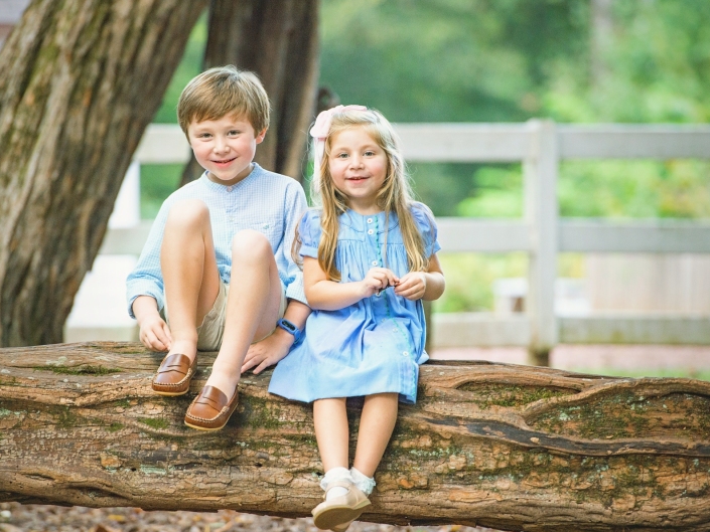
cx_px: 354
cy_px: 265
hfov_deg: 9.1
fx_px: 4472
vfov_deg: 6.8
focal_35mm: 218
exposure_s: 1/320
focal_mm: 200
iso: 1600
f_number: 4
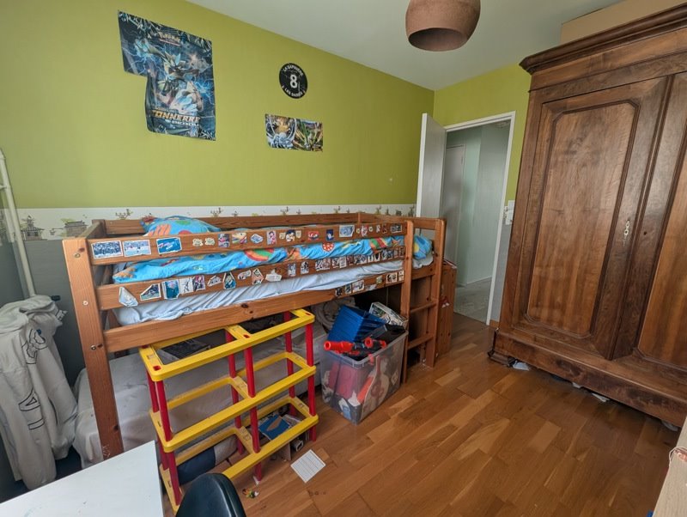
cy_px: 258
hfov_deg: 106.1
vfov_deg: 90.0
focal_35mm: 13
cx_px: 344
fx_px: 258
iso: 46
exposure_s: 1/41
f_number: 2.2
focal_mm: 1.95
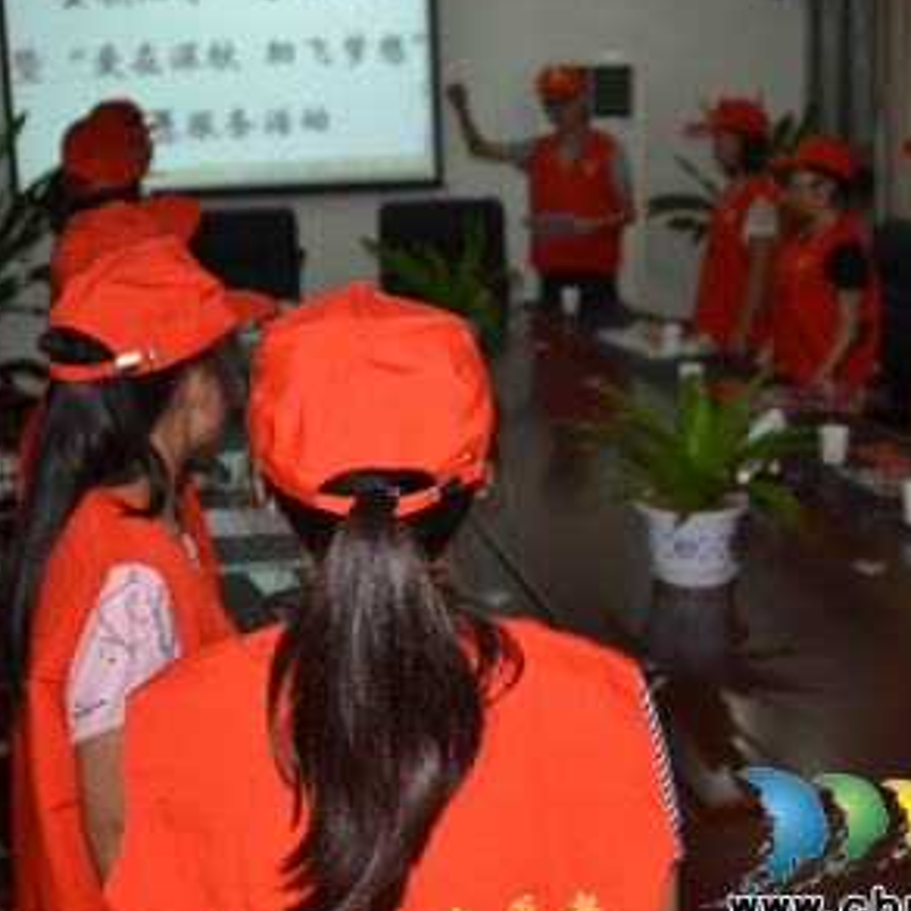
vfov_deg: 28.2
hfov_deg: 28.1
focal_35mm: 61
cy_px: 476
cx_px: 530
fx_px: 1816
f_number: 3.5
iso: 100
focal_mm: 28
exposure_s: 1/60
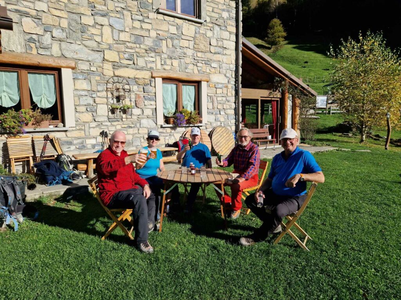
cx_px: 200
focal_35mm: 23
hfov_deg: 73.9
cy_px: 150
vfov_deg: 58.9
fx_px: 266
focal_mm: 5.4
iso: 50
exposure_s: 1/3432
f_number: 1.8
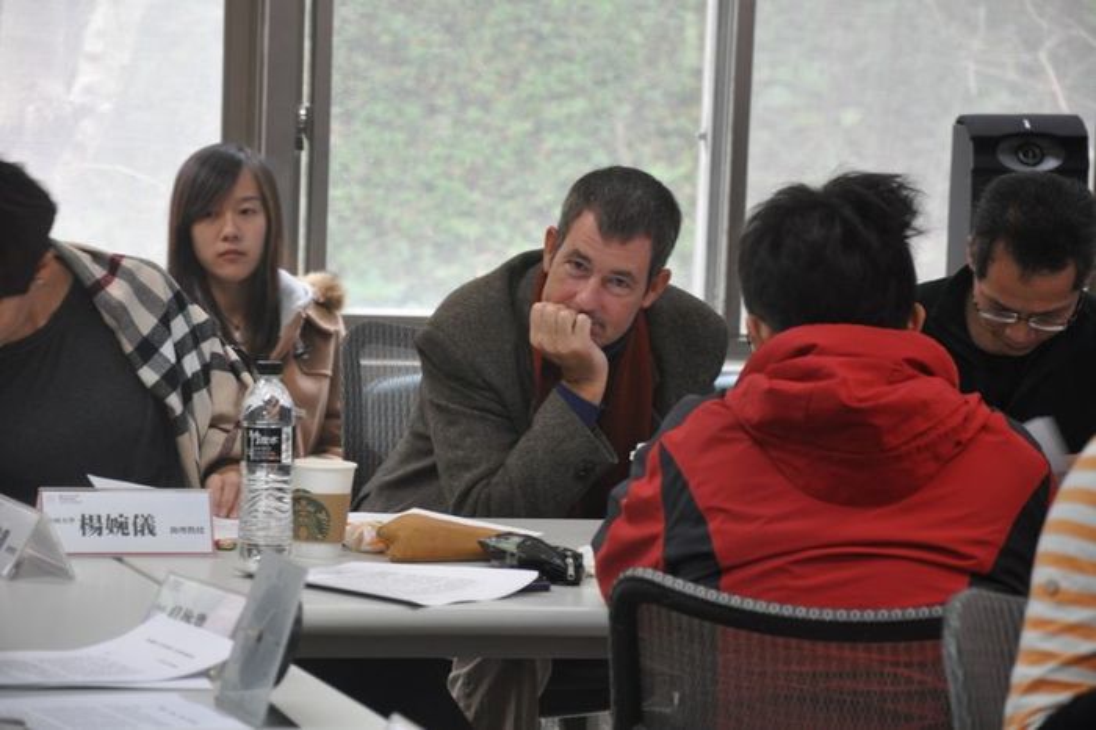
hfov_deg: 13.0
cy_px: 365
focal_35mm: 158
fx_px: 4793
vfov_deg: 8.7
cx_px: 548
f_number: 5.6
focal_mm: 105
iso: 800
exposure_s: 1/30
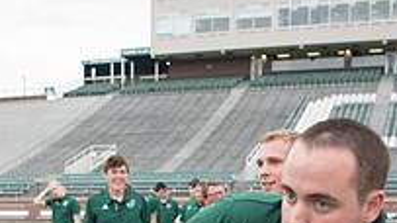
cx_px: 113
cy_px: 347
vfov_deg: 15.3
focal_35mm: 72
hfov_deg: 29.0
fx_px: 758
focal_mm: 24
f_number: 2.8
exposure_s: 1/400
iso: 400
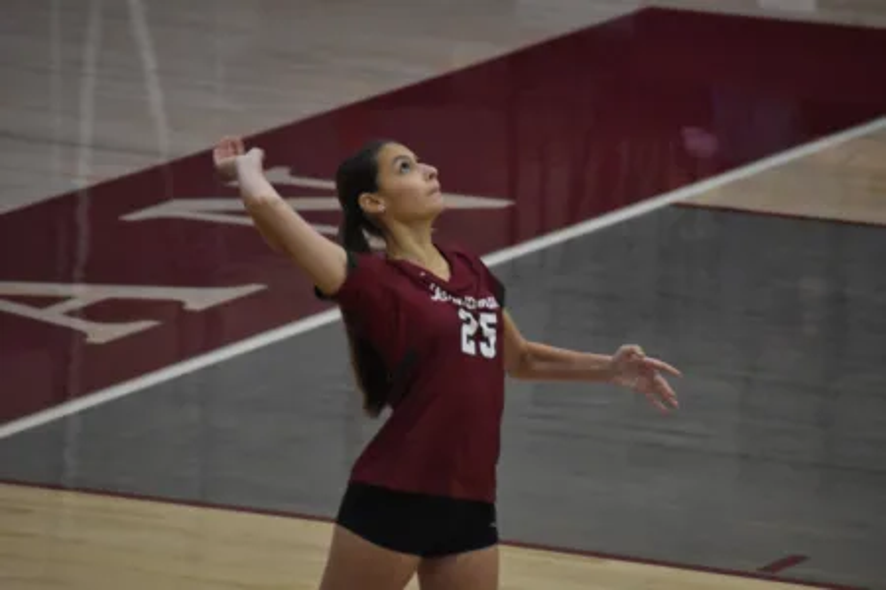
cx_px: 443
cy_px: 295
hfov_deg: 4.6
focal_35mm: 450
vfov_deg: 3.1
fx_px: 11074
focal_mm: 300
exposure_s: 1/500
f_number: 6.3
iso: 6400
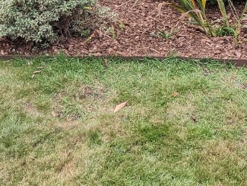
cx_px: 184
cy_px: -29
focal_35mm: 48
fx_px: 343
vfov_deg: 27.2
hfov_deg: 38.7
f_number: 2.2
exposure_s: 1/574
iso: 42
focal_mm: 1.95
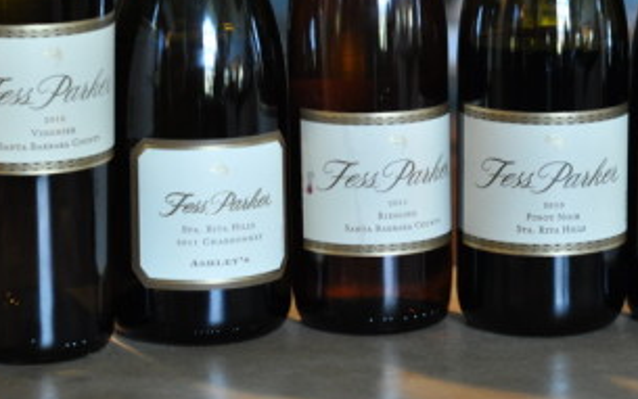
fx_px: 2697
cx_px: 556
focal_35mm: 155
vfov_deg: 8.5
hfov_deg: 13.4
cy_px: 83
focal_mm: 50
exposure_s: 1/40
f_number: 2.8
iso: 800
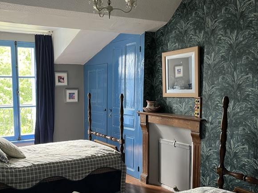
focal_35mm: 36
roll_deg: +0.2
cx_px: 89
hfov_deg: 50.6
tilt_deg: -6.3
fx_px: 268
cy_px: 118
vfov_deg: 39.4
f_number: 1.6
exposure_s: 1/60
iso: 160
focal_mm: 5.1
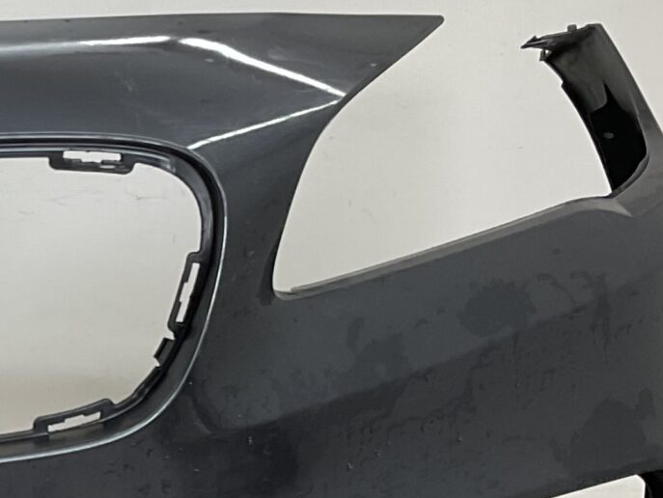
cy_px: 291
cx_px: -417
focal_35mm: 108
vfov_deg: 13.7
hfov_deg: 16.2
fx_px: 2070
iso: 25
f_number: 1.8
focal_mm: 3
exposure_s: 1/120
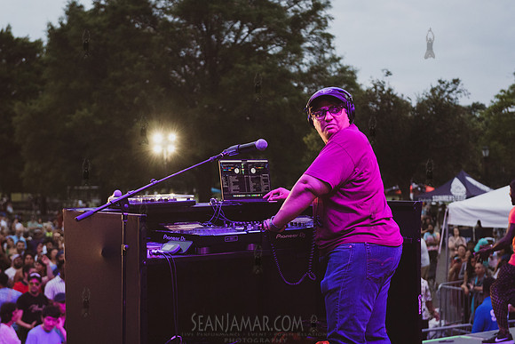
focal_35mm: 69
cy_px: 172
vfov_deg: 19.7
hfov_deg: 29.2
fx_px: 988
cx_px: 258
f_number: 4
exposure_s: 1/400
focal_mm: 62
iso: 5000
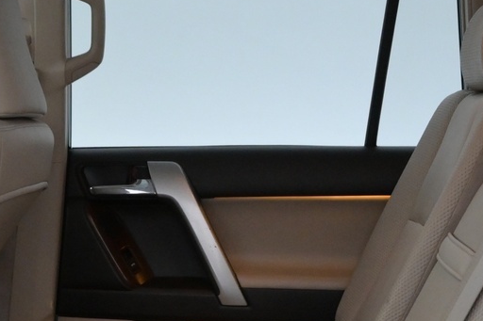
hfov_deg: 26.6
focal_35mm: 76
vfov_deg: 17.1
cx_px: 182
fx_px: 1019
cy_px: 389
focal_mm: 16
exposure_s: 1/60
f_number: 4
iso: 2500
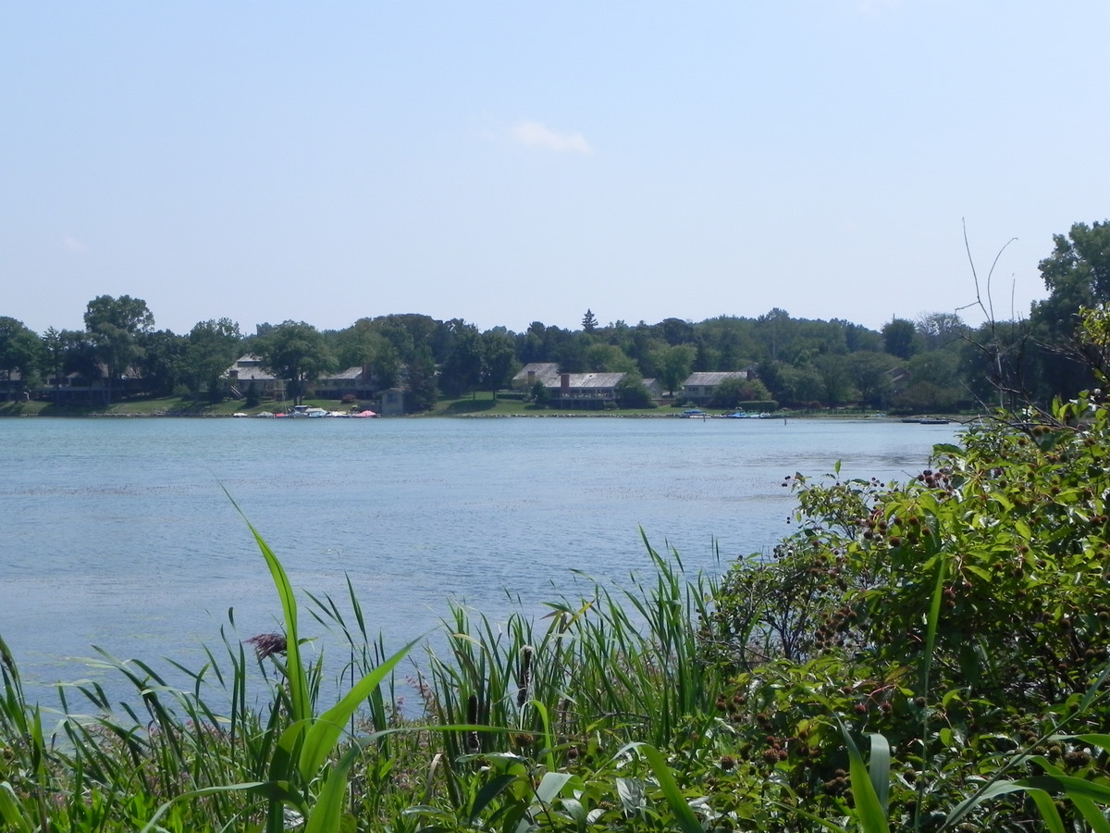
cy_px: 416
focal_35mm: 58
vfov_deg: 25.2
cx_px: 555
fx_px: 1860
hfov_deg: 33.2
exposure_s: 1/432
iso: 160
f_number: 8
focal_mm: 10.3
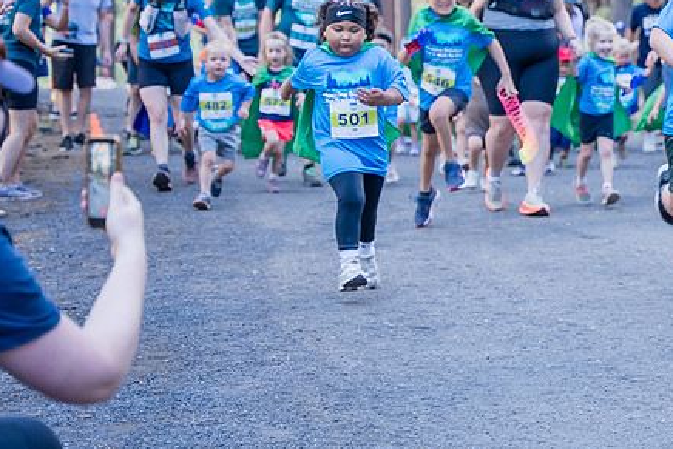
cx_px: 663
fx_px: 2524
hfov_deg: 14.9
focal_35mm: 135
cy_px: 185
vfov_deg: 10.2
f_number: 3.2
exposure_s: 1/250
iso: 400
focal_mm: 62.5
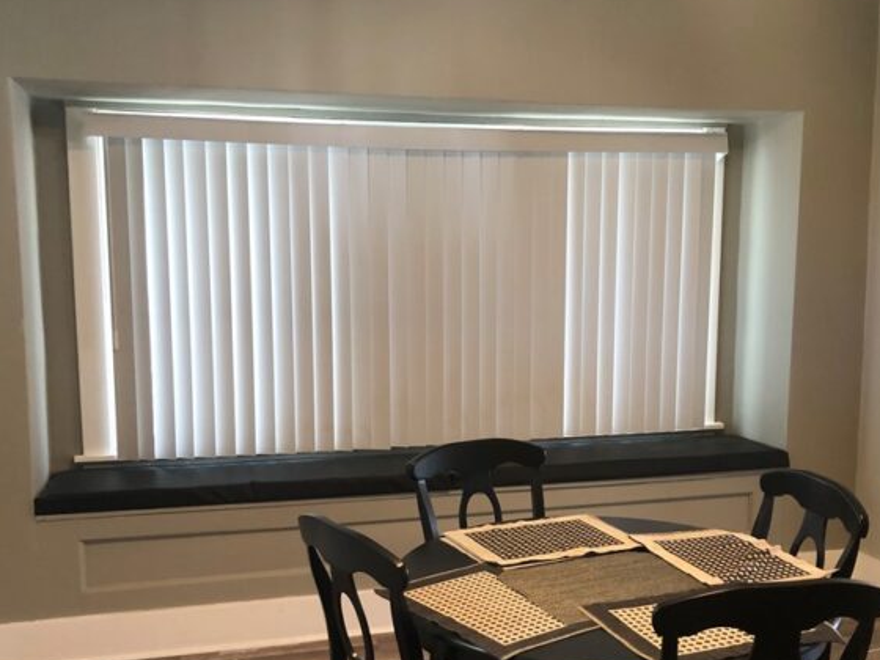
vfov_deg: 35.8
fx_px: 1017
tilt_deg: -7.7
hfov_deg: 46.7
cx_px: 501
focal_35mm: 40
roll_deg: -0.9
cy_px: 398
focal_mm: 3.99
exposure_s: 1/15
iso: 50
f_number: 1.8
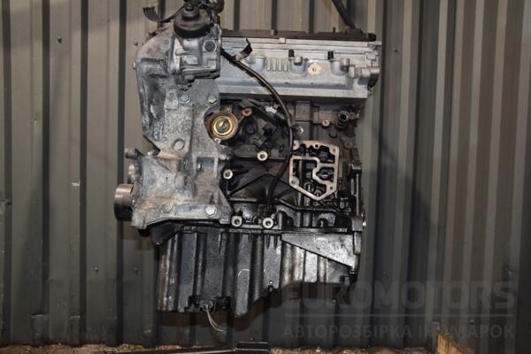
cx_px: 266
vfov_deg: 40.0
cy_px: 177
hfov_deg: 57.2
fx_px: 487
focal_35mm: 33
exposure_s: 1/60
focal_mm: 22
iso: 800
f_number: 5
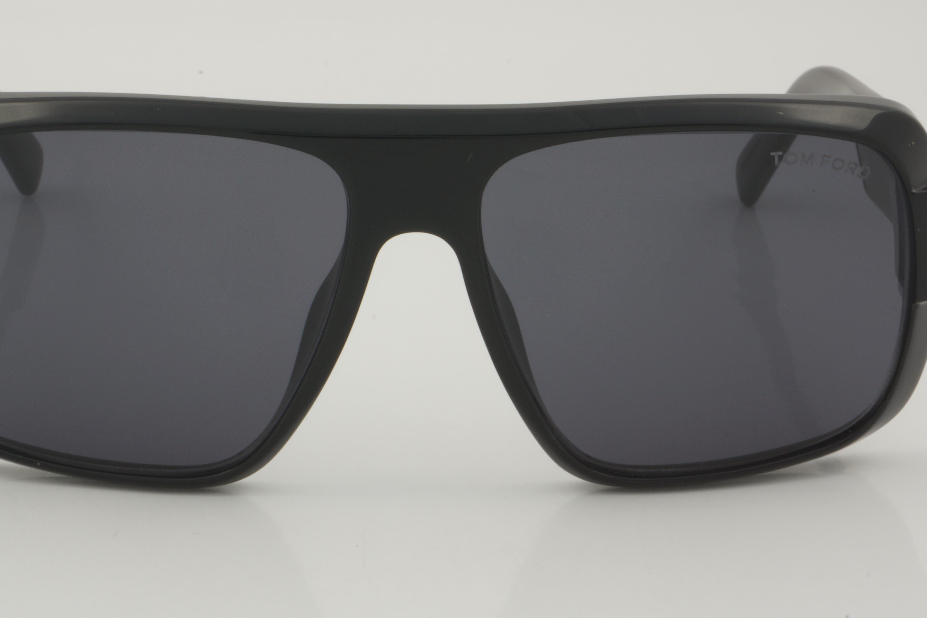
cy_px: 286
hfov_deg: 20.1
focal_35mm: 102
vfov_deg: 13.5
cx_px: 410
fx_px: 2617
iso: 100
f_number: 32
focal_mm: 55
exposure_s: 1/3
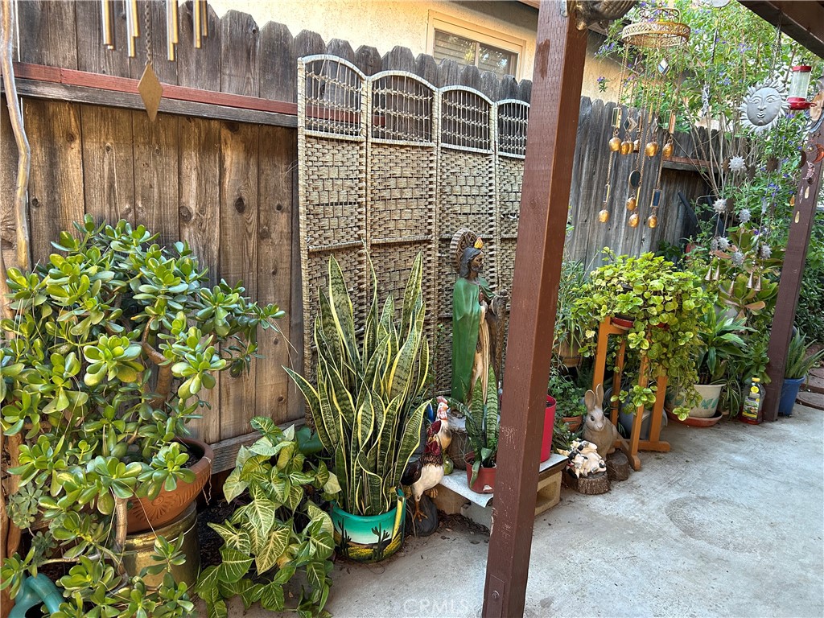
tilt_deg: -13.3
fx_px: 619
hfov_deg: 67.3
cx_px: 412
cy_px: 309
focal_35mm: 26
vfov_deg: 53.1
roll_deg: -3.7
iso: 125
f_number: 1.5
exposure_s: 1/104
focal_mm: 5.7
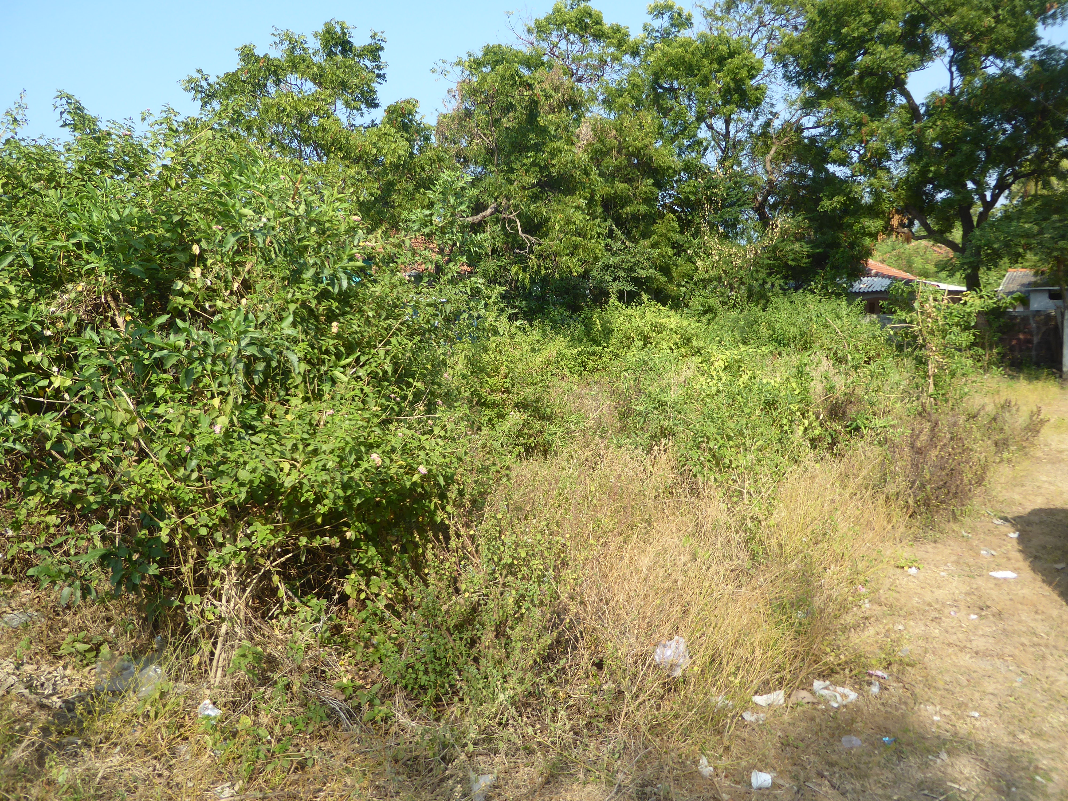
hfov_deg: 61.7
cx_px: 534
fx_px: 895
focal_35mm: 29
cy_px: 400
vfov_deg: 48.2
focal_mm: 5
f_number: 3.5
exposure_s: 1/320
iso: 80
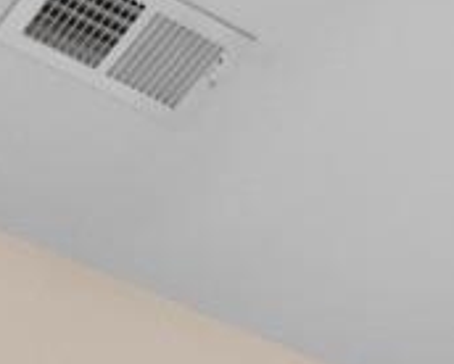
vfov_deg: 8.0
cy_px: 1261
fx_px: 2018
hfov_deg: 11.7
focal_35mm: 150
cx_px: 858
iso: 100
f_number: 4.8
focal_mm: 11.5
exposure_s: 1/13
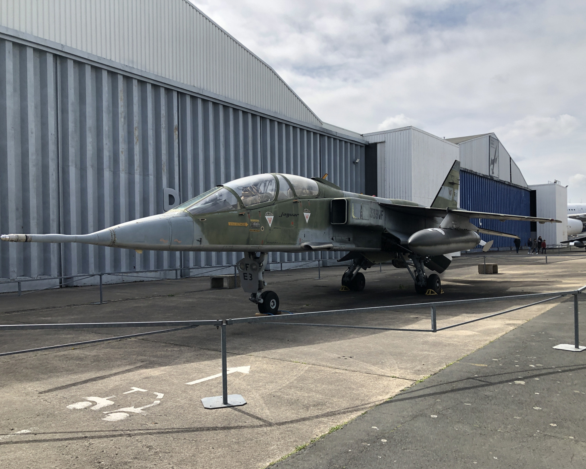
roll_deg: -1.4
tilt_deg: +2.8
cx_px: 309
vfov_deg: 48.5
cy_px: 241
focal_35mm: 30
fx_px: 520
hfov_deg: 58.7
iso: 20
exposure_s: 1/2667
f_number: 1.8
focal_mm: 3.99
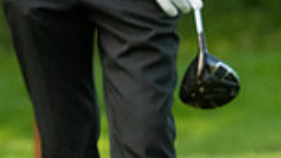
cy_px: -204
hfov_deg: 1.6
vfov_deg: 0.9
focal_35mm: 1336
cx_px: 327
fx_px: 9953
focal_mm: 210
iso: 1250
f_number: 6.3
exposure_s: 1/2000
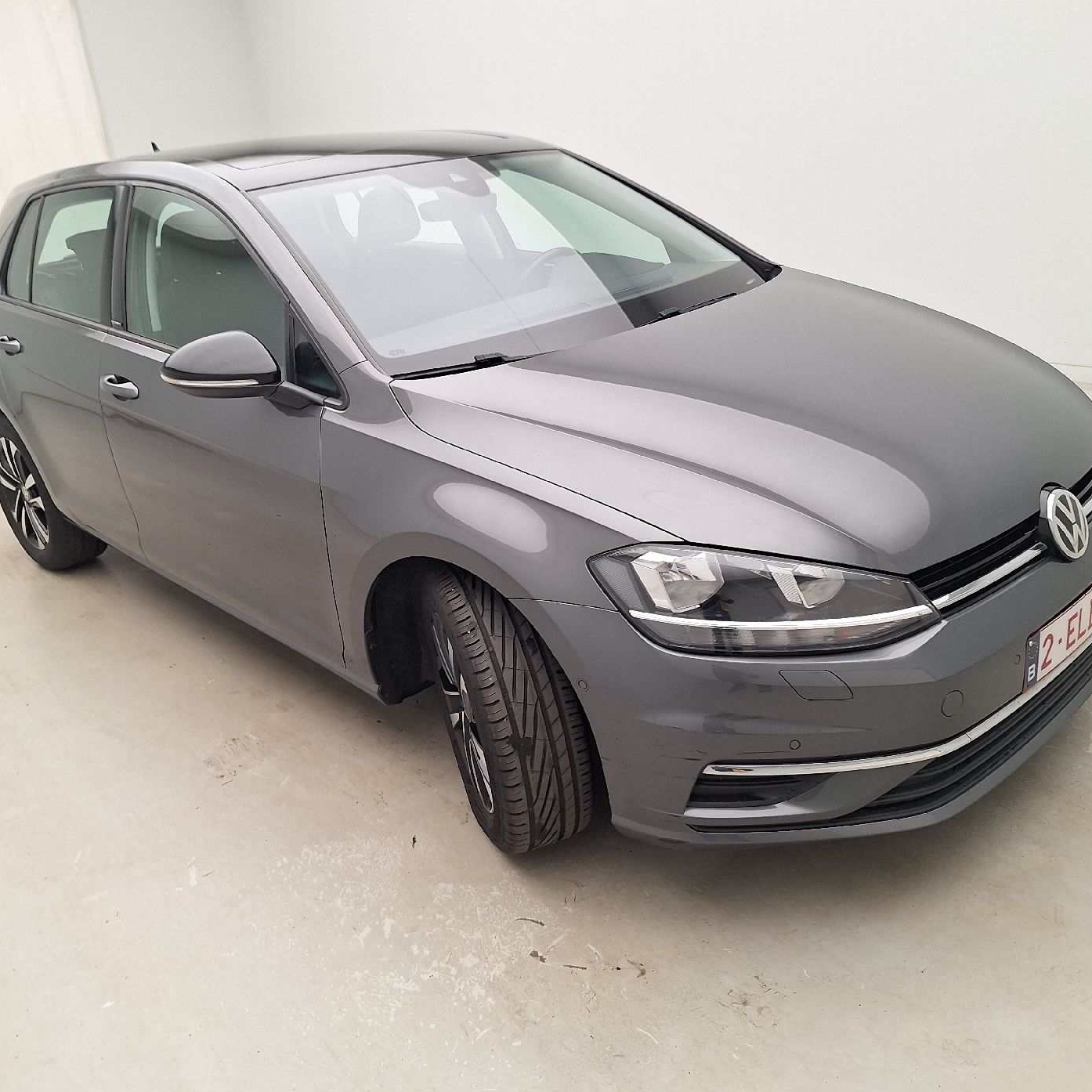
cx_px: 552
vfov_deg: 57.3
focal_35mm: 28
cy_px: 544
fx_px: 999
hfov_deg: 57.3
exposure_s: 1/100
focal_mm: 5.54
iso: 64
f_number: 1.8
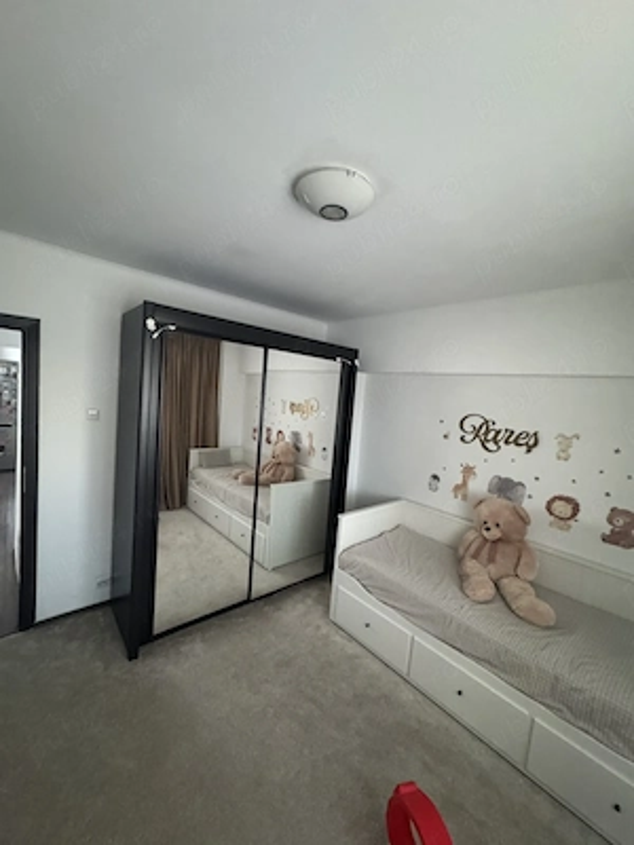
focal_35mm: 14
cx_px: 317
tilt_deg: -5.2
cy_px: 422
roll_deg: -4.8
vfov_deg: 102.1
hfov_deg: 85.7
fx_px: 342
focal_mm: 2.22
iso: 1000
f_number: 2.2
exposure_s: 1/50
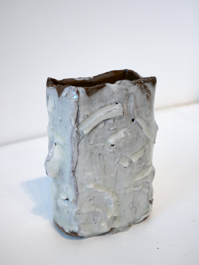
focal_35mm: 56
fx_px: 429
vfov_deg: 34.3
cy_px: 132
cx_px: 100
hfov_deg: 26.1
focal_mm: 28
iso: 200
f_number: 4.7
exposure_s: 1/60
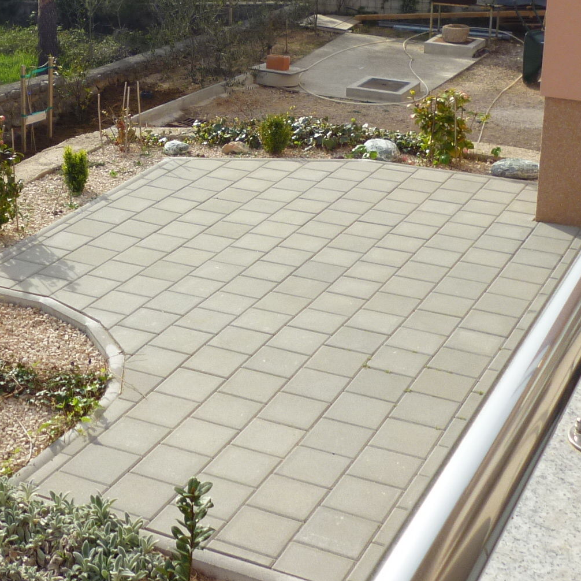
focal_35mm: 63
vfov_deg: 26.3
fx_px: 1196
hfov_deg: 27.0
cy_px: 50
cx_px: 167
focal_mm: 5
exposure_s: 1/100
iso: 100
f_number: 9
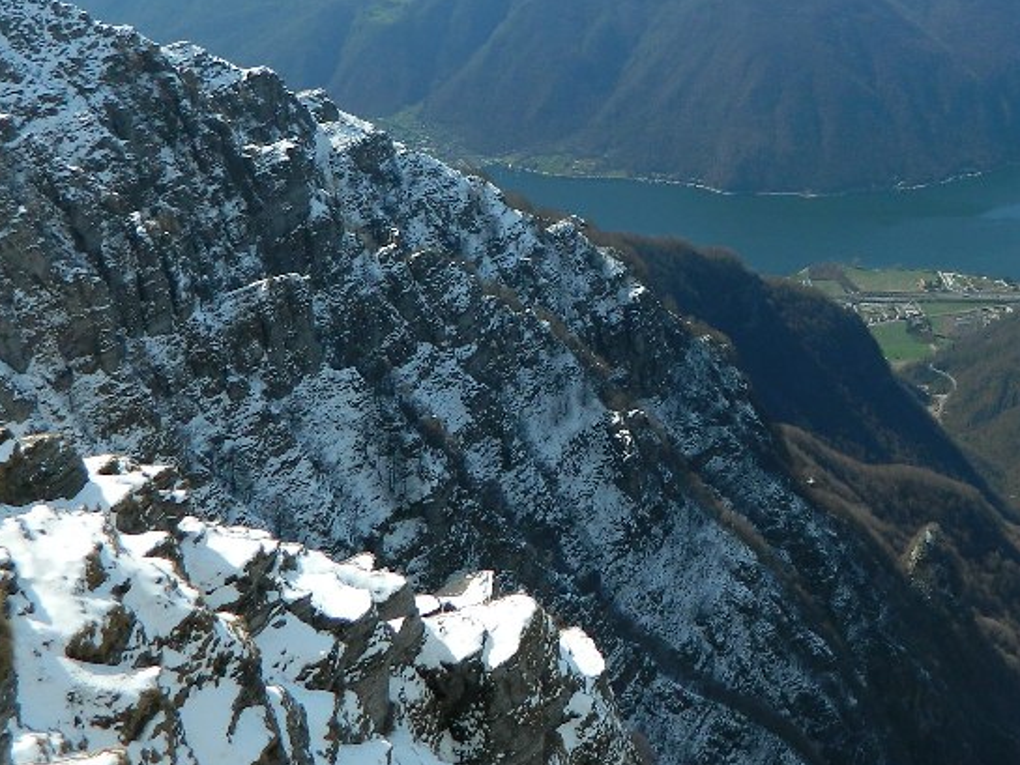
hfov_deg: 39.4
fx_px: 1385
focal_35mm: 47
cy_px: 262
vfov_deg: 30.7
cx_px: 752
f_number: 8.7
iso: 80
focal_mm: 4.5
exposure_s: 1/200
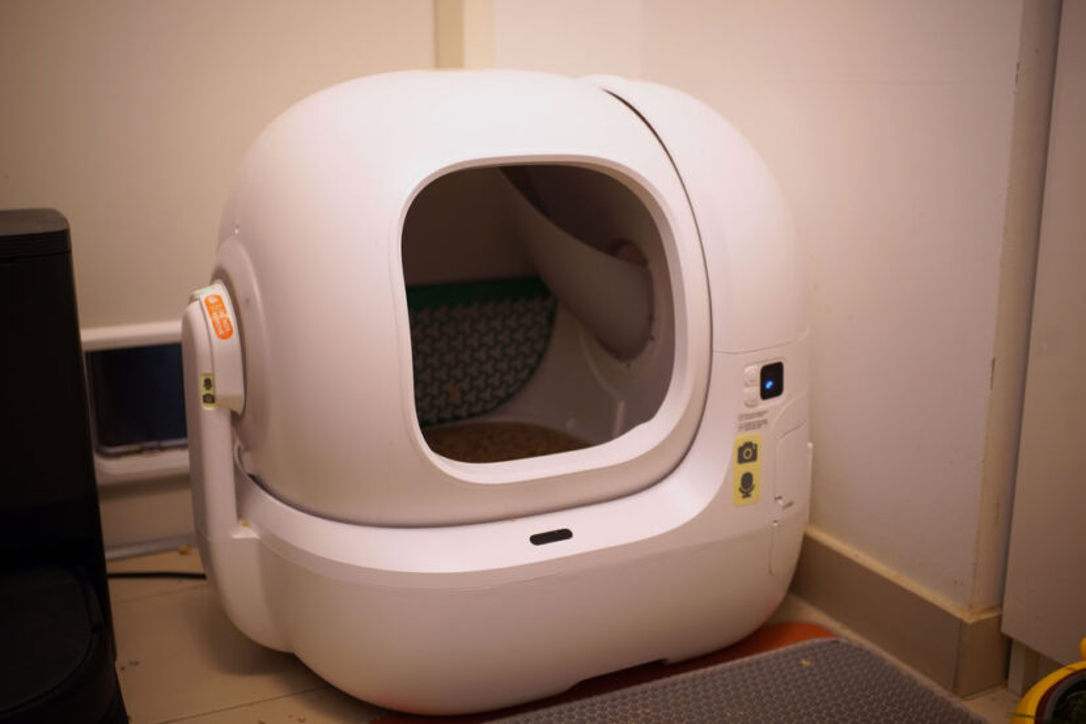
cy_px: 362
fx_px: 1131
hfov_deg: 51.3
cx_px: 543
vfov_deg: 35.5
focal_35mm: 38
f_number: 1.7
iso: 200
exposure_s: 1/40
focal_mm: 25
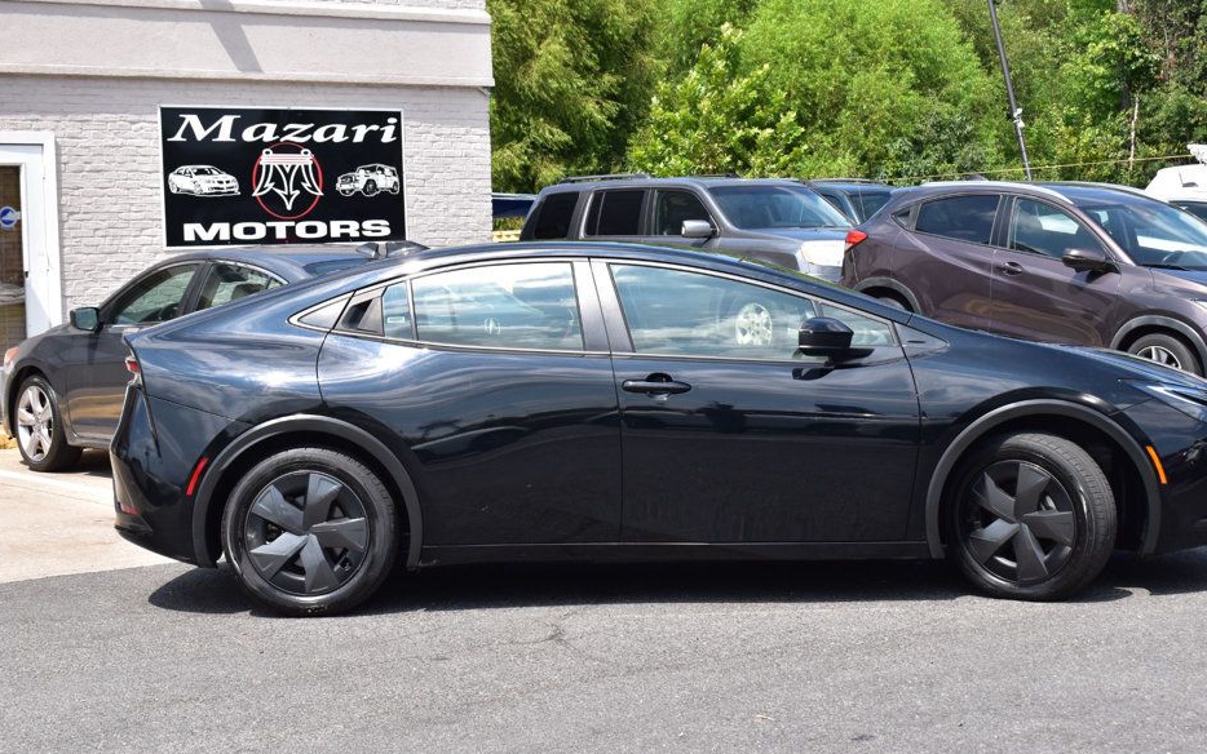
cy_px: 345
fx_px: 2204
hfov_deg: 30.6
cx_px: 649
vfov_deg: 19.4
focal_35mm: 67
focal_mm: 40
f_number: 11
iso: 400
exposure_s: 1/400
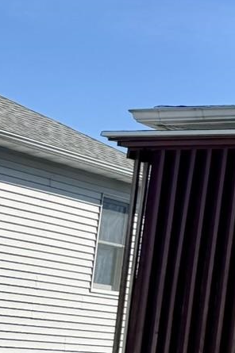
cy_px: 92
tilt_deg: +14.6
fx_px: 1128
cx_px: 784
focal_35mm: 115
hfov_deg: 8.9
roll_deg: +0.9
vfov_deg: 17.7
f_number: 1.78
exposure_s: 1/4673
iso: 100
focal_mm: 6.76
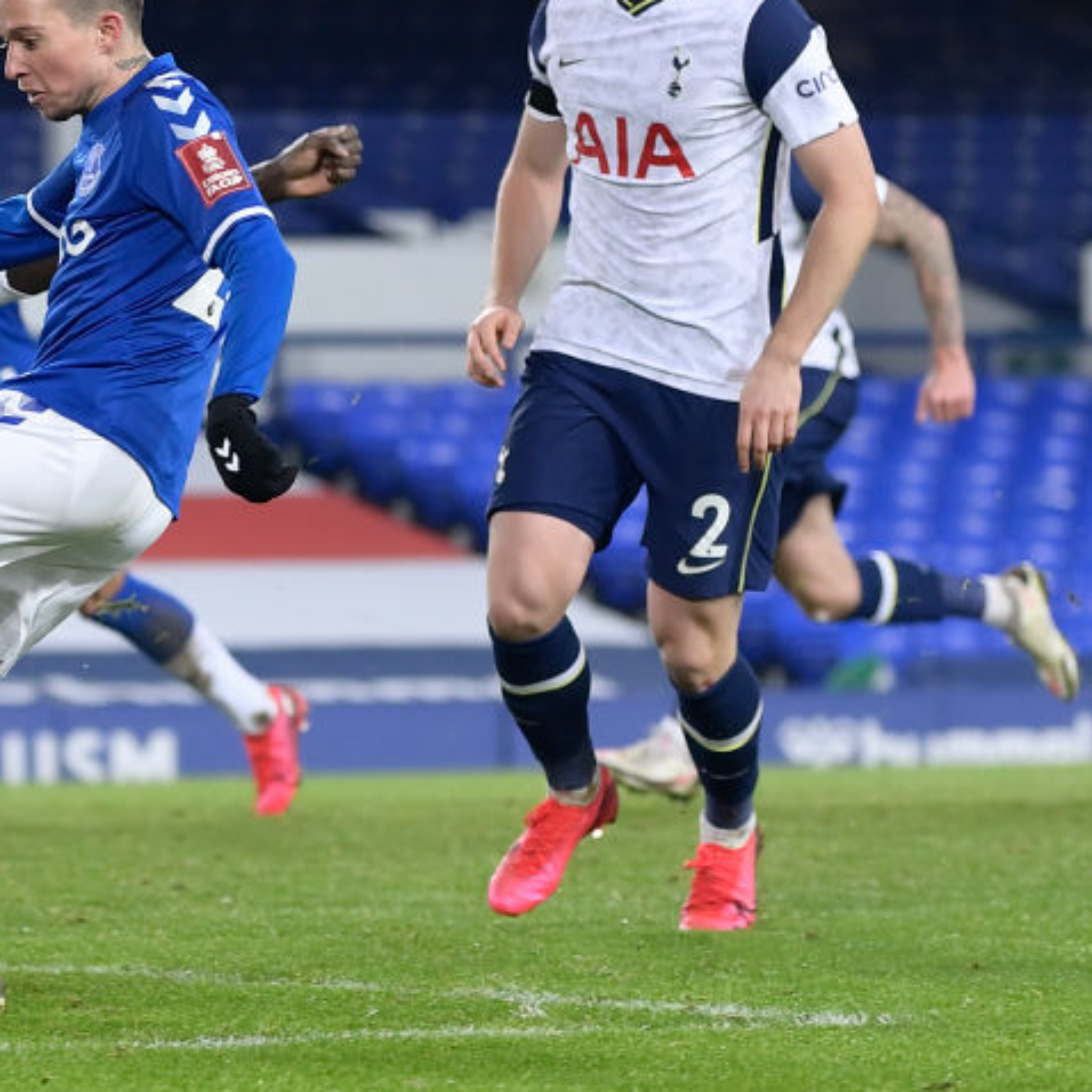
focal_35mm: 222
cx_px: 34
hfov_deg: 7.9
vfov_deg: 7.9
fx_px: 7923
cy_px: 383
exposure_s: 1/1000
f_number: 2.8
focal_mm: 122
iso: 1600
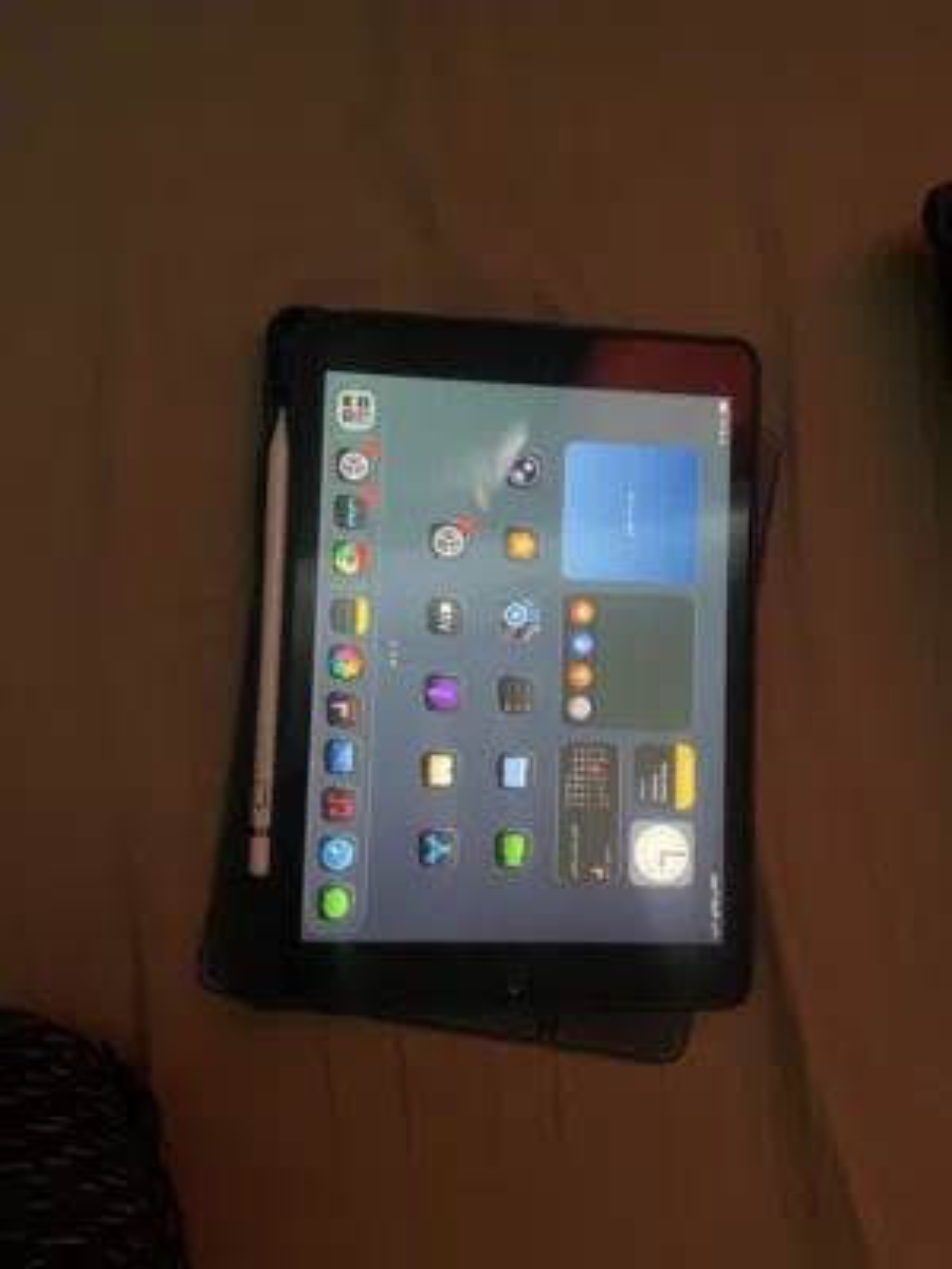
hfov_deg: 53.1
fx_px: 953
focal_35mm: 26
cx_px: 476
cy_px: 634
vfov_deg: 67.3
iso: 640
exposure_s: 1/30
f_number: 1.6
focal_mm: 4.2
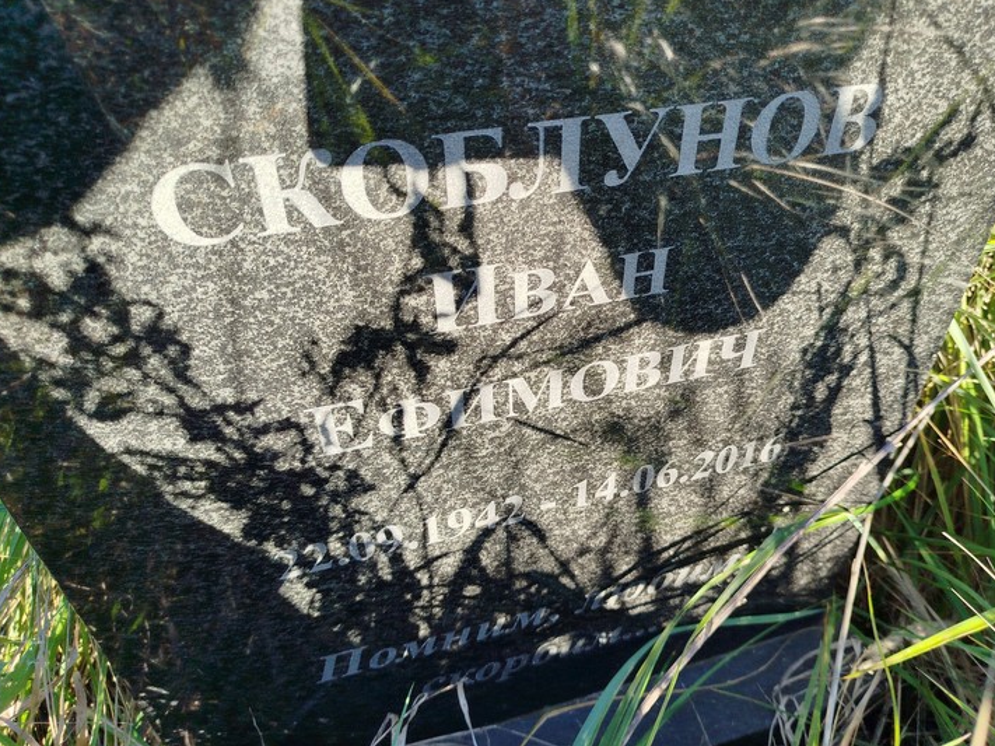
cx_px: 540
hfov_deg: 65.2
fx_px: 776
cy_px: 383
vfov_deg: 51.3
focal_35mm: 27
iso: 50
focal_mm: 5.31
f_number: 1.7
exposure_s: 1/197
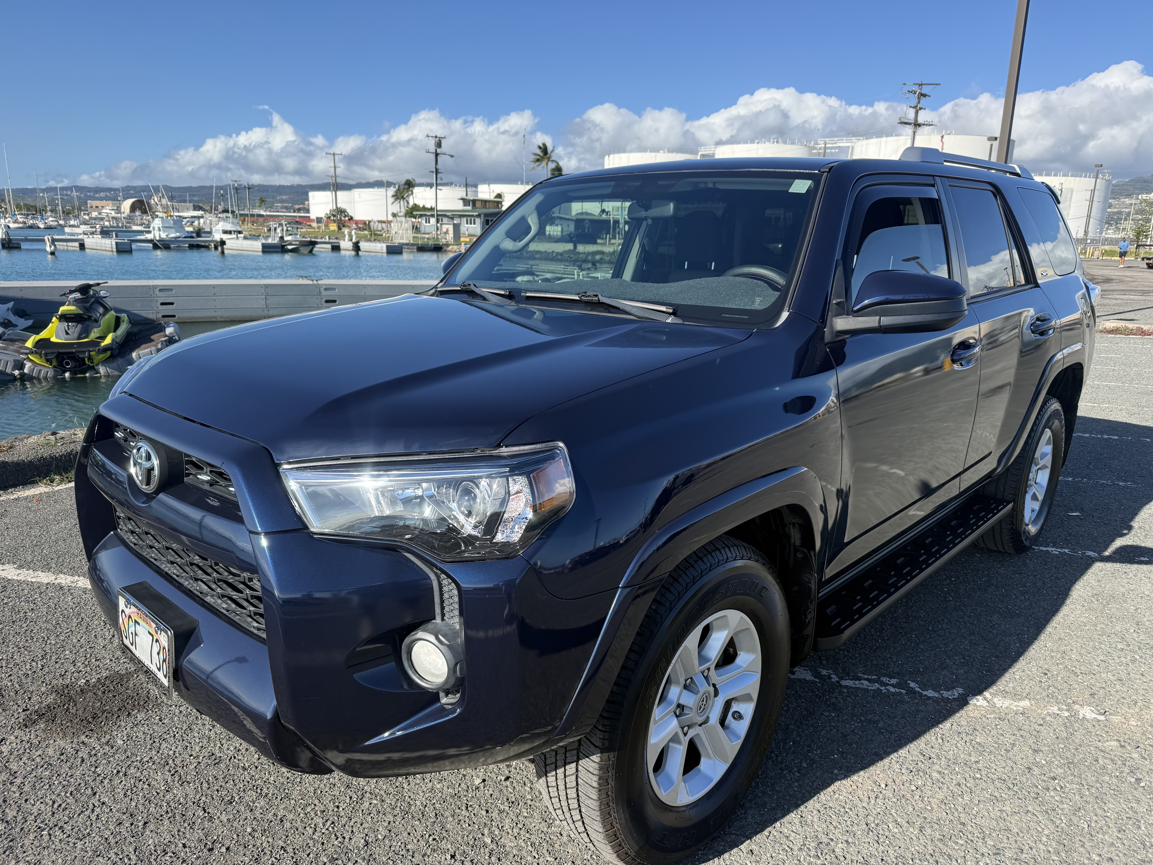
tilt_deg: -13.5
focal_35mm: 24
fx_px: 799
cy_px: 432
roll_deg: -2.2
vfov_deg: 56.8
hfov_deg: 71.6
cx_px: 576
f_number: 1.78
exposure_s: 1/3279
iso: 80
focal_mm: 6.76
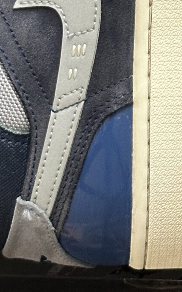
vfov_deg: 10.7
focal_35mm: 191
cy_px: -82
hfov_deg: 6.8
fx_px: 1516
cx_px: 204
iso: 320
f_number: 1.78
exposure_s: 1/34
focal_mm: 6.86
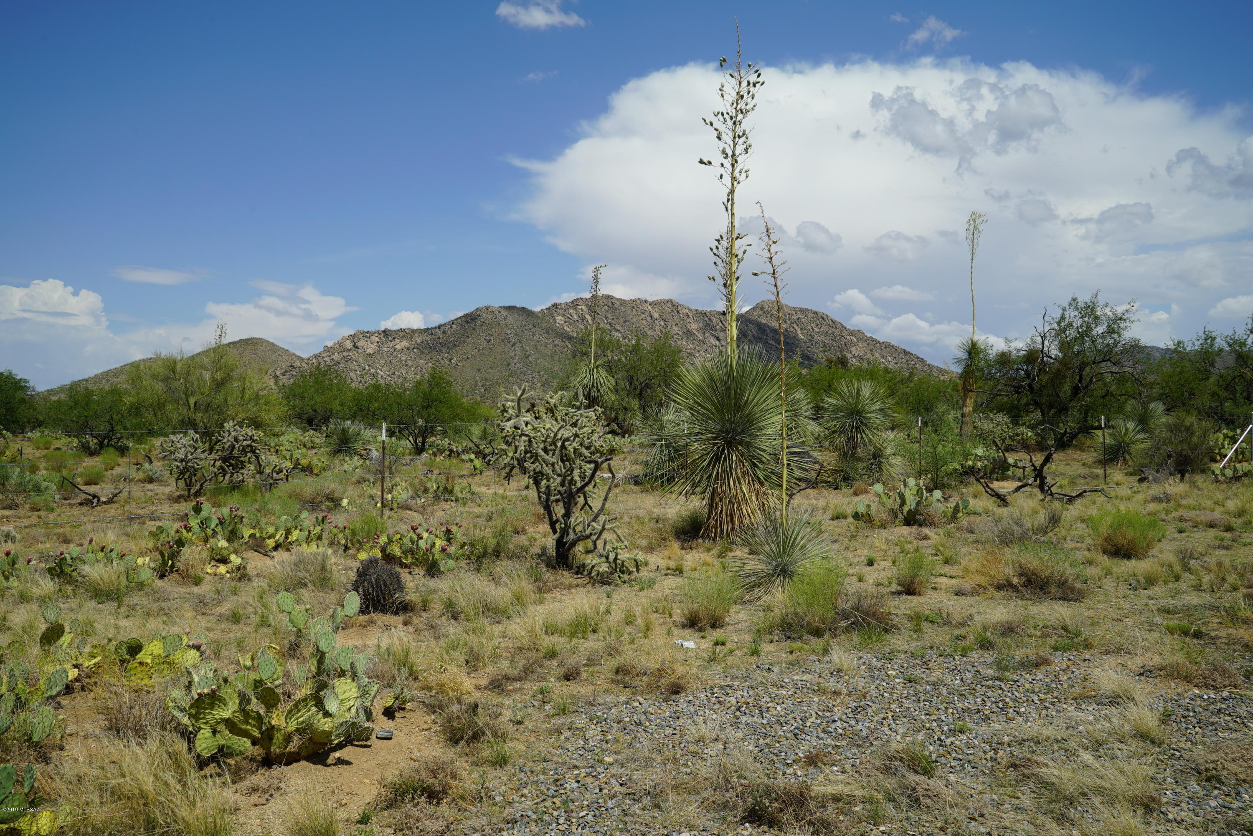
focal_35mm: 30
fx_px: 1045
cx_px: 626
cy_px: 418
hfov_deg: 61.9
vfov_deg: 43.6
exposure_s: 1/200
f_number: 14
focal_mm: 30
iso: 100
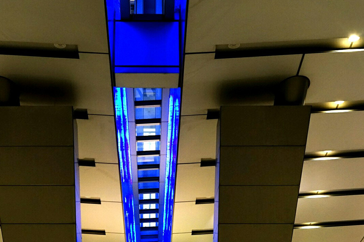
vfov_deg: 17.9
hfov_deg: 26.6
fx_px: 768
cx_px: 150
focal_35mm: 76
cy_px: 132
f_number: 4.5
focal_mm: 50
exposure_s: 1/50
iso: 1600
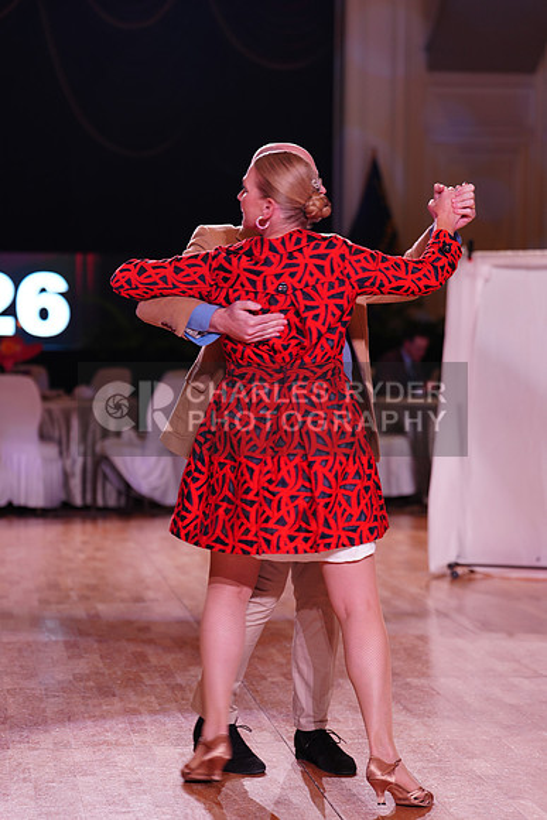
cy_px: 410
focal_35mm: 91
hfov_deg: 15.0
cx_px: 274
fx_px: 2073
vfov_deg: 22.4
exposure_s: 1/250
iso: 500
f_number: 2.8
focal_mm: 91
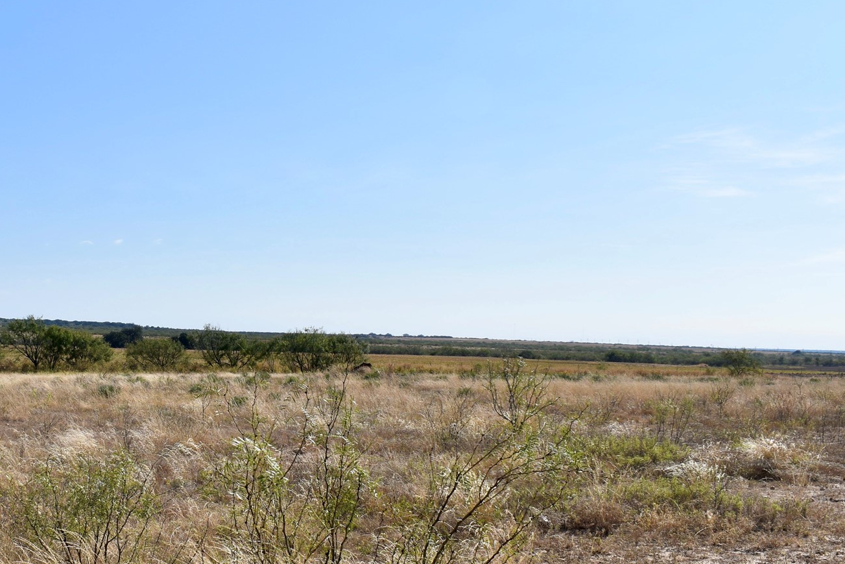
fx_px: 1174
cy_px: 399
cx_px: 202
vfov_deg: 26.8
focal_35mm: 50
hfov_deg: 38.5
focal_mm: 20
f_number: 10
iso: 100
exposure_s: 1/400
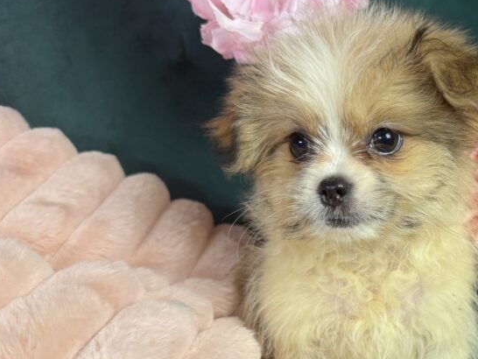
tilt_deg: -11.1
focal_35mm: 45
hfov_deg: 40.1
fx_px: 622
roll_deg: -0.3
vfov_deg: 31.6
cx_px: 394
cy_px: 268
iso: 100
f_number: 1.78
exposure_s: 1/120
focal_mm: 6.76
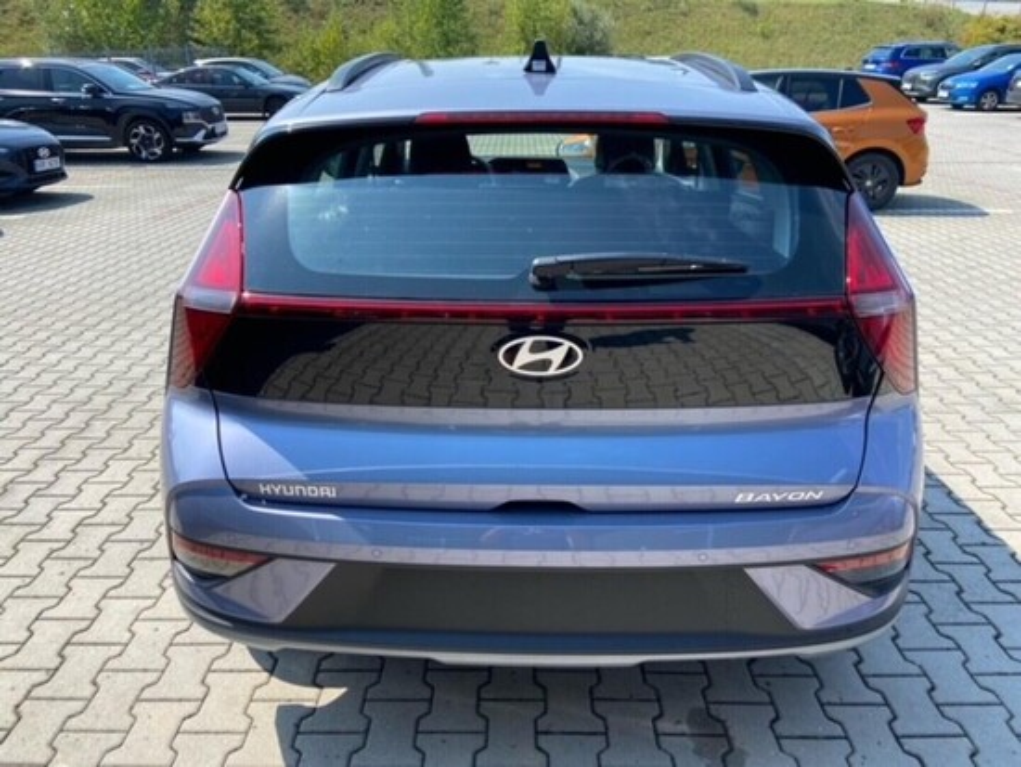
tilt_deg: -22.6
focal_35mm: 26
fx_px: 767
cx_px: 510
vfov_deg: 53.1
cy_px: 384
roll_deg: -0.1
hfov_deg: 67.3
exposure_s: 1/1193
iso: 32
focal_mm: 4.25
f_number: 1.8
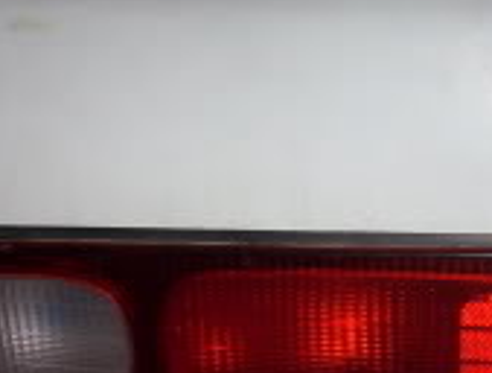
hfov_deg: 20.6
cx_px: 378
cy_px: 379
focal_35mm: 94
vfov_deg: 15.5
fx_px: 1341
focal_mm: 6
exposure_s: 1/30
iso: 140
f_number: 4.5
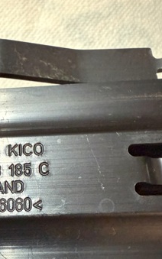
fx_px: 254
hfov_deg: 34.0
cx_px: 26
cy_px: 154
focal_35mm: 36
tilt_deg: -68.8
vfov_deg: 53.7
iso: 1250
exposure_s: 1/33
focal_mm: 2.22
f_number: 2.2
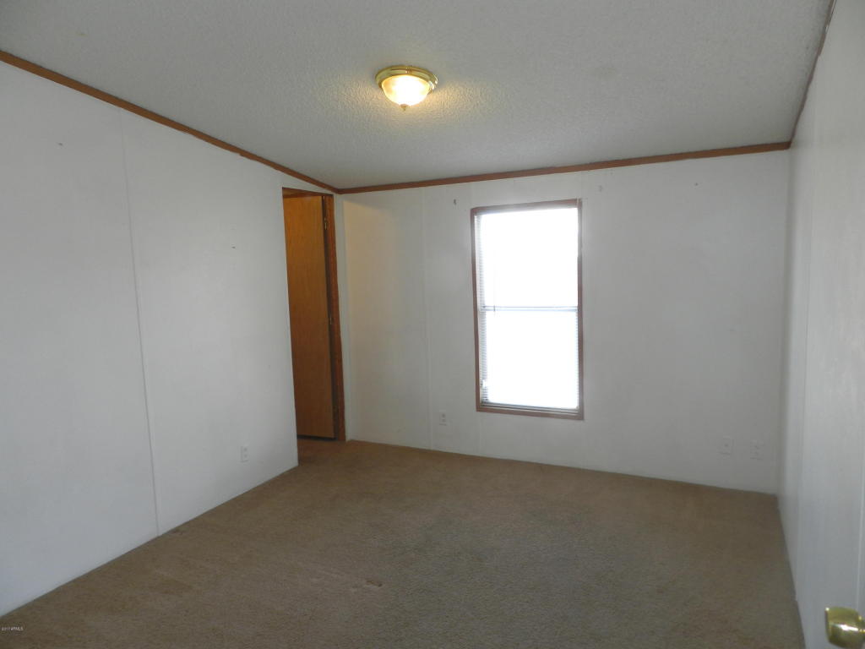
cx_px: 432
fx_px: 575
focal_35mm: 23
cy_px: 324
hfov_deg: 73.9
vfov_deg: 58.9
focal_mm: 4
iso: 160
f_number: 3.4
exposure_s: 1/30
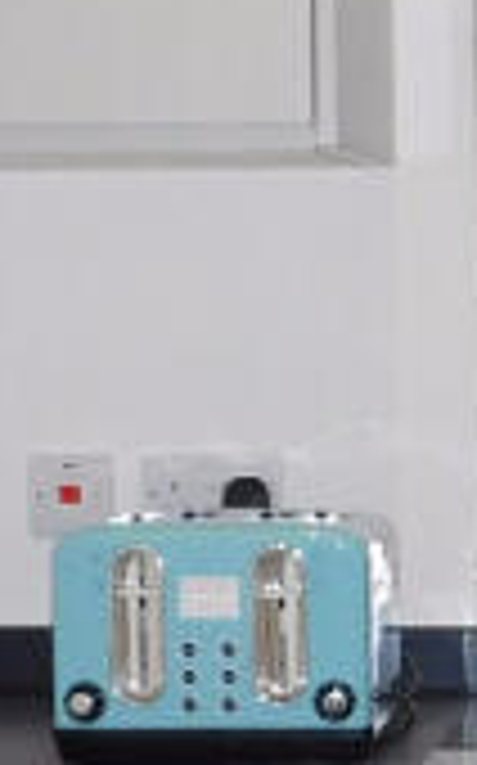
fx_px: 3063
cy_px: 549
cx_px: 855
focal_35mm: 147
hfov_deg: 8.6
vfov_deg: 14.2
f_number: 3
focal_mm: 4
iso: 200
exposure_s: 1/30
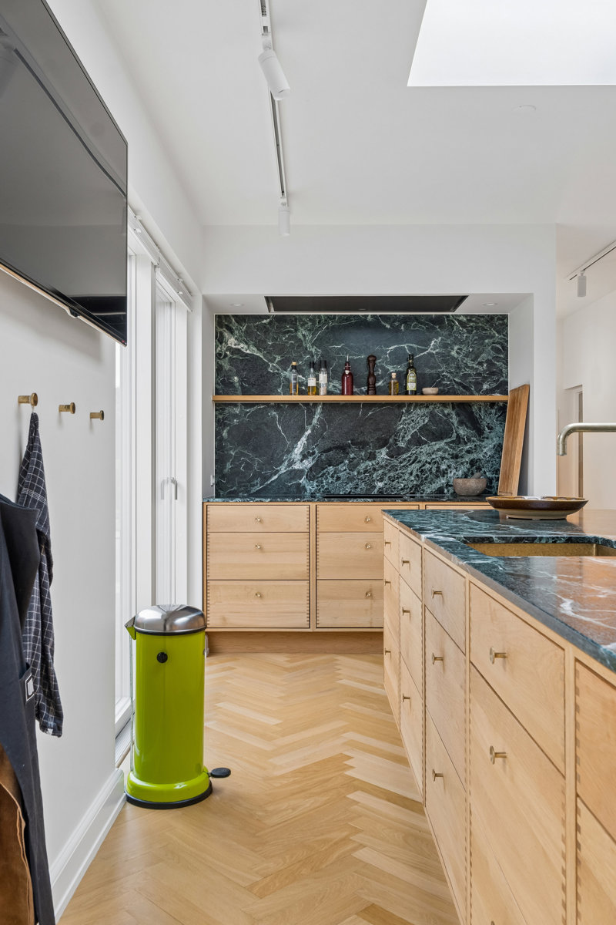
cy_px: 462
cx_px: 308
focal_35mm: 30
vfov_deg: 61.9
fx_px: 770
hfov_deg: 43.6
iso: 200
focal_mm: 20
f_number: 8
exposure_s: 1/8
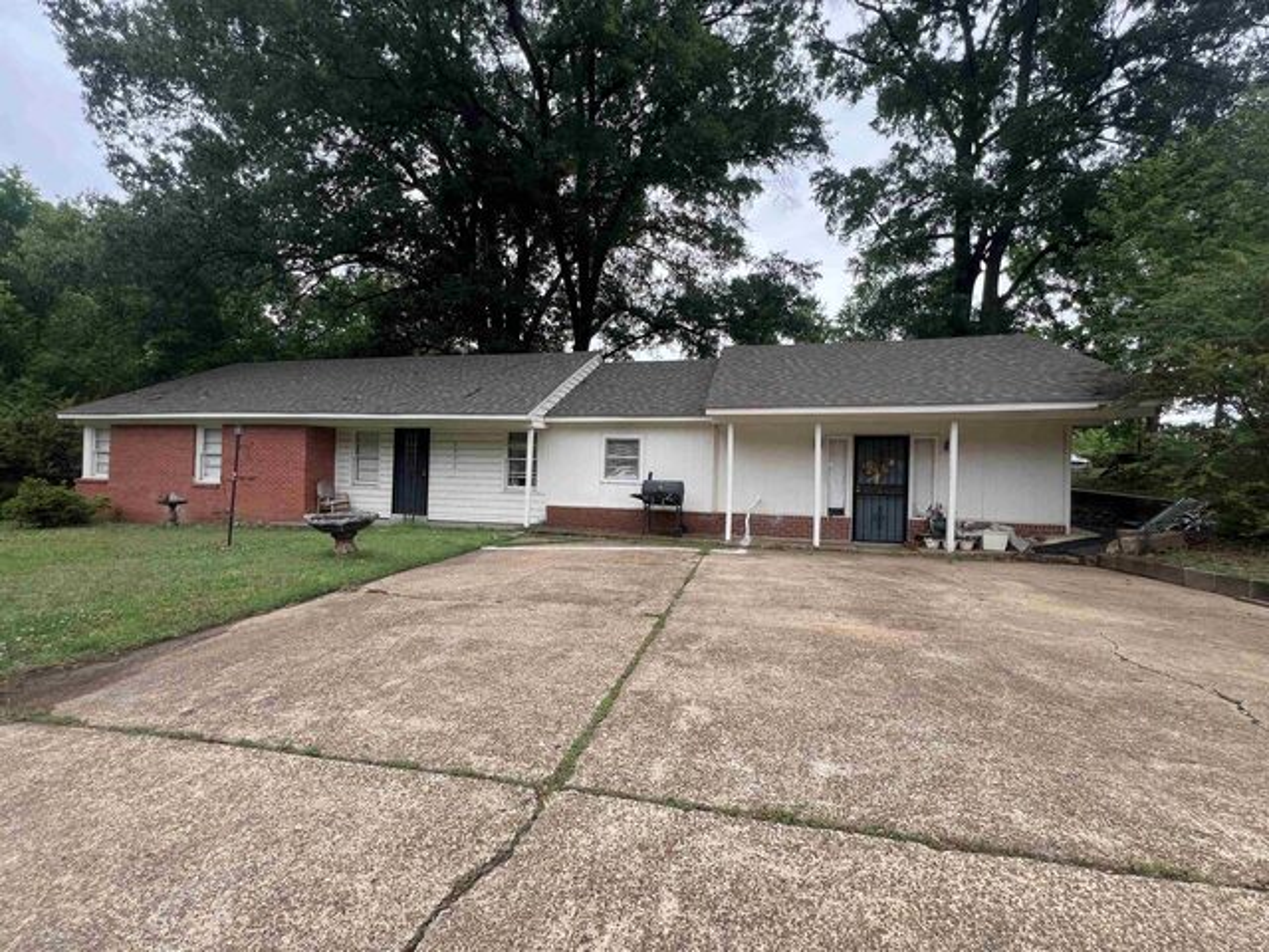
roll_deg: -1.4
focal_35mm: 13
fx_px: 477
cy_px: 476
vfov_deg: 89.9
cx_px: 634
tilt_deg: +0.6
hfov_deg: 106.2
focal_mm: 1.57
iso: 32
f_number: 1.8
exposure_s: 1/185
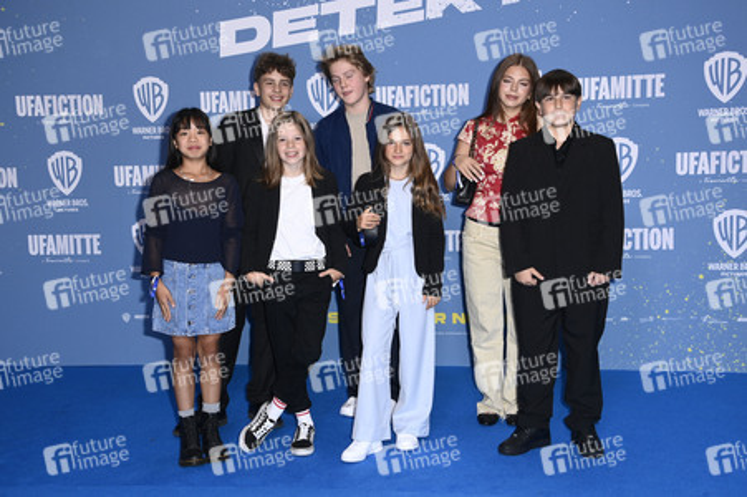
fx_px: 995
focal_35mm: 48
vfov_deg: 28.0
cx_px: 374
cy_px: 248
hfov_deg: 41.1
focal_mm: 48
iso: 1250
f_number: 5.6
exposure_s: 1/250
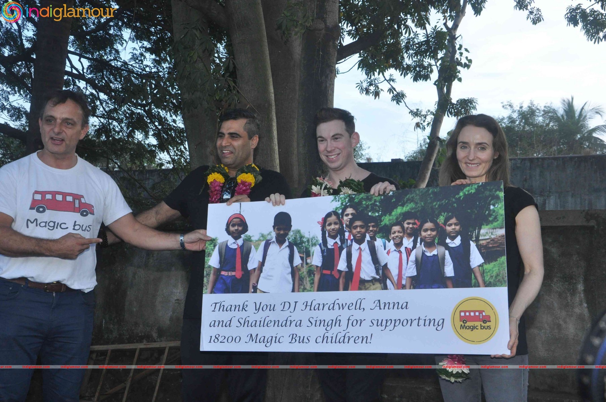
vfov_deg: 29.8
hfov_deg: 43.7
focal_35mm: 45
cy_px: 201
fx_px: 757
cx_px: 303
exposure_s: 1/250
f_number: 10
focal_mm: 30
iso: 1000
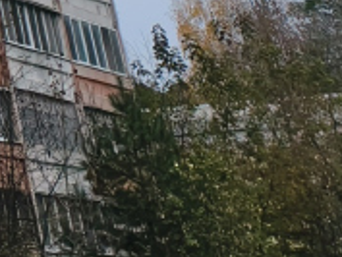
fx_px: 1671
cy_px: -436
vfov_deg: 7.9
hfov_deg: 8.9
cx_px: -765
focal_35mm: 169
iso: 83
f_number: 1.57
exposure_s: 1/100
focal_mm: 6.54
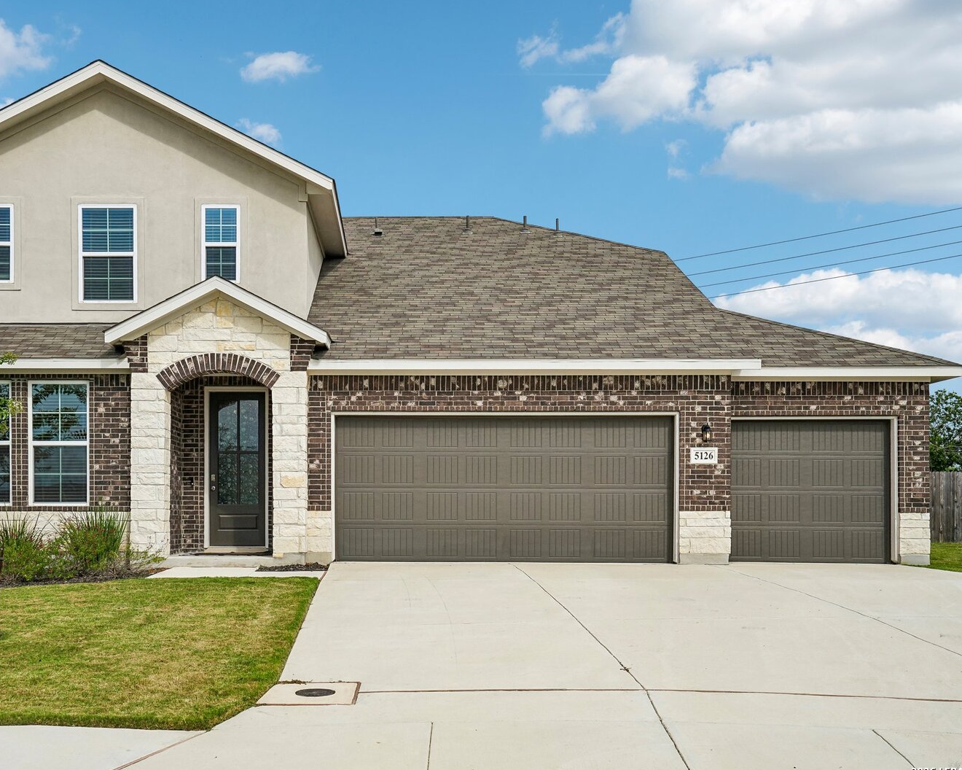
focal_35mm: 38
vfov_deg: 39.2
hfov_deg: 47.7
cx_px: 398
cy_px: 384
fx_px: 1082
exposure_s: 1/640
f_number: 8
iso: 200
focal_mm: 33
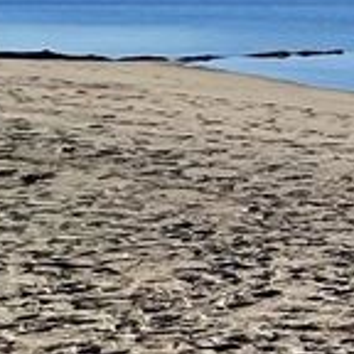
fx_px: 1018
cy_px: -25
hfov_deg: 10.1
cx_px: 1182
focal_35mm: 88
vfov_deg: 19.0
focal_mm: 2.22
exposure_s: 1/8403
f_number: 2.2
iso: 50
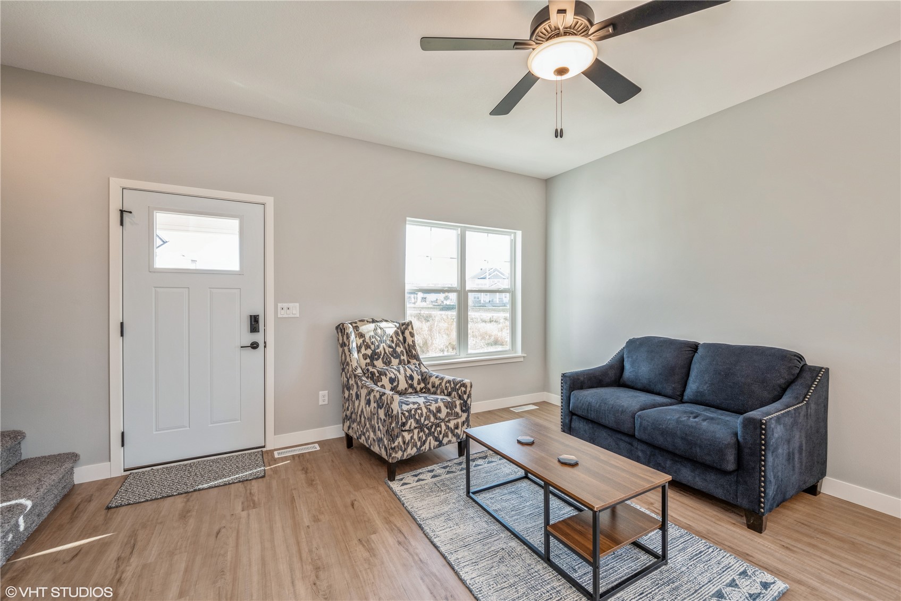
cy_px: 300
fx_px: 350
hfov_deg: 104.2
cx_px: 450
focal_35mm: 14
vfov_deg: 81.2
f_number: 8
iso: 200
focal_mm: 14
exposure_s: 1/15
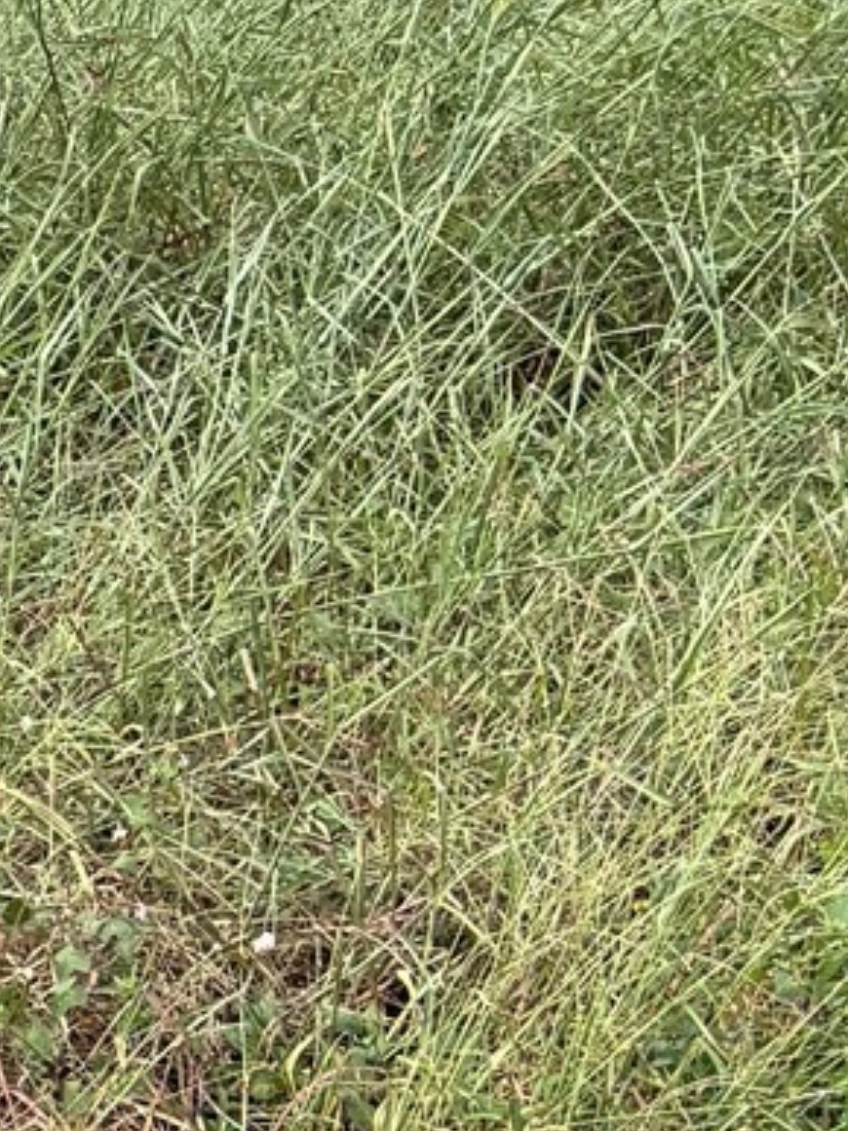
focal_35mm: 127
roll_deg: -1.4
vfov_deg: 15.3
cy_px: 35
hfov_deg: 10.7
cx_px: -839
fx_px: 4151
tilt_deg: -8.5
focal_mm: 6.76
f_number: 1.78
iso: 80
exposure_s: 1/2907
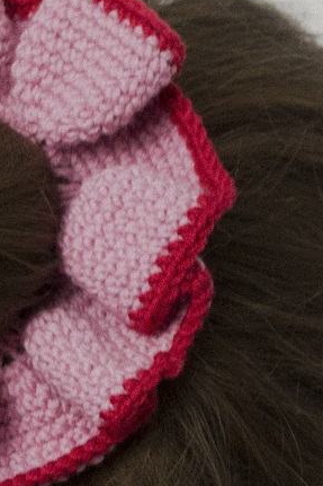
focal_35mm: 257
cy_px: 669
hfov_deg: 5.3
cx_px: 203
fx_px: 3461
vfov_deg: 7.9
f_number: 5.3
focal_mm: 40
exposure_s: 1/80
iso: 400
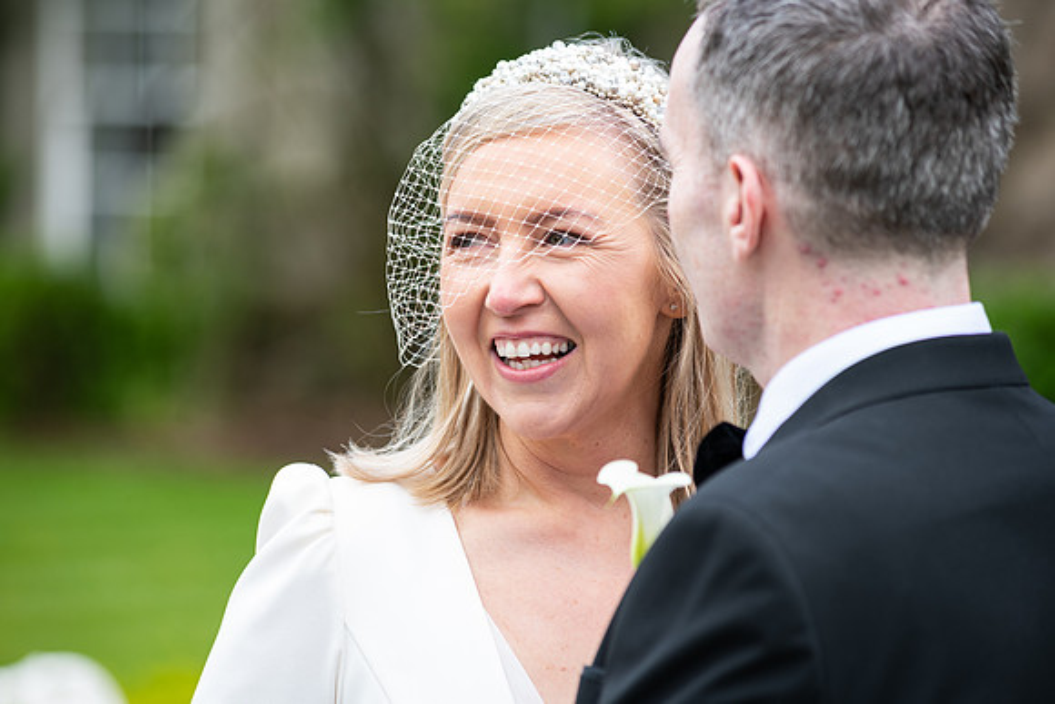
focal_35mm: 170
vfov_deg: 8.1
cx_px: 528
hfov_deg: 12.1
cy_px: 352
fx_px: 4983
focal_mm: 170
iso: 160
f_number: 3.5
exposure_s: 1/160
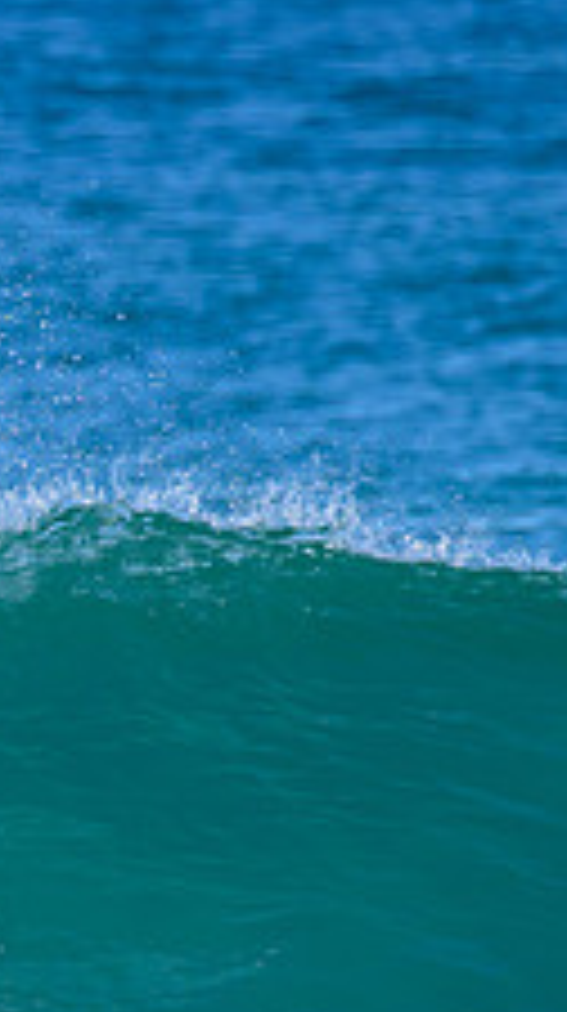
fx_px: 55837
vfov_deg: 1.0
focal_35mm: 2082
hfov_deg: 0.6
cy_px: 662
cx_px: -388
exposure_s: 1/1000
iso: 320
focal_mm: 560
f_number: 8
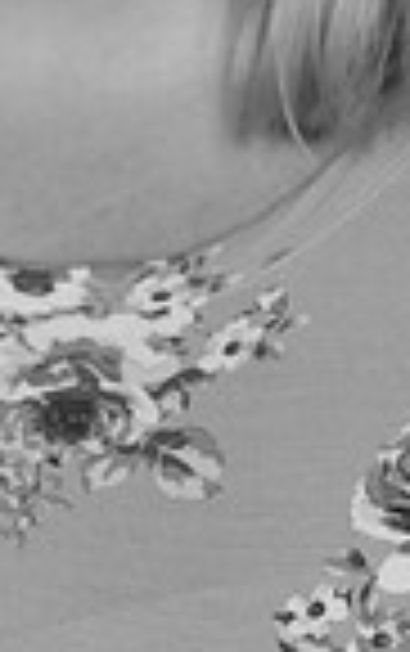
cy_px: -274
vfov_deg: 7.7
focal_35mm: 269
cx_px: 86
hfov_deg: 4.9
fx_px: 4795
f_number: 3.5
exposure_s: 1/500
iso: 2000
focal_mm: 85
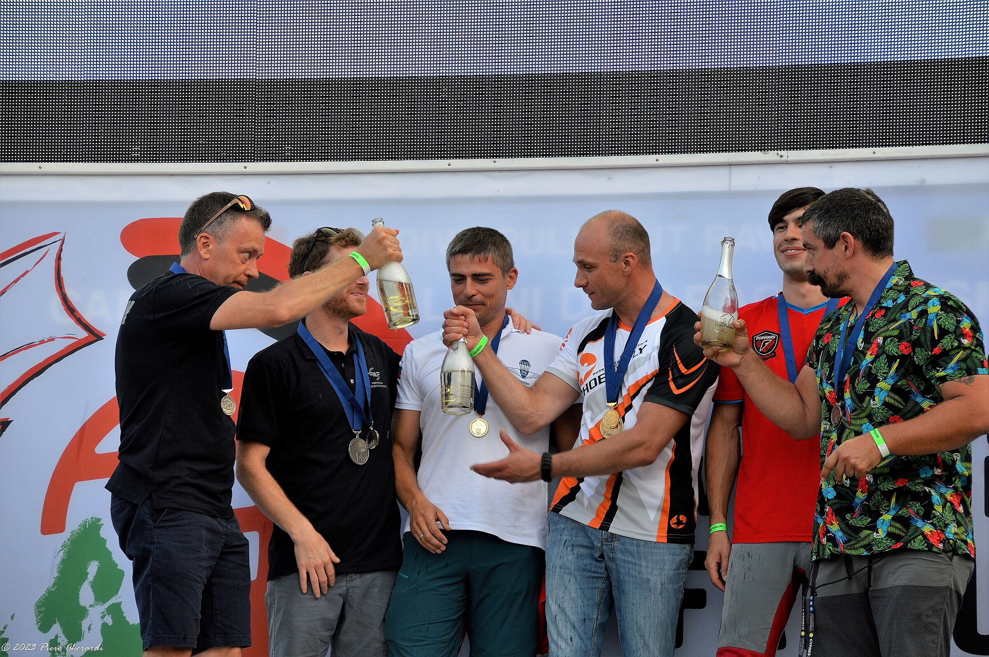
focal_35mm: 147
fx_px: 4035
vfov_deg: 9.3
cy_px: 328
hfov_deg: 14.0
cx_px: 494
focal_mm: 98
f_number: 5.6
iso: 400
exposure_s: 1/125
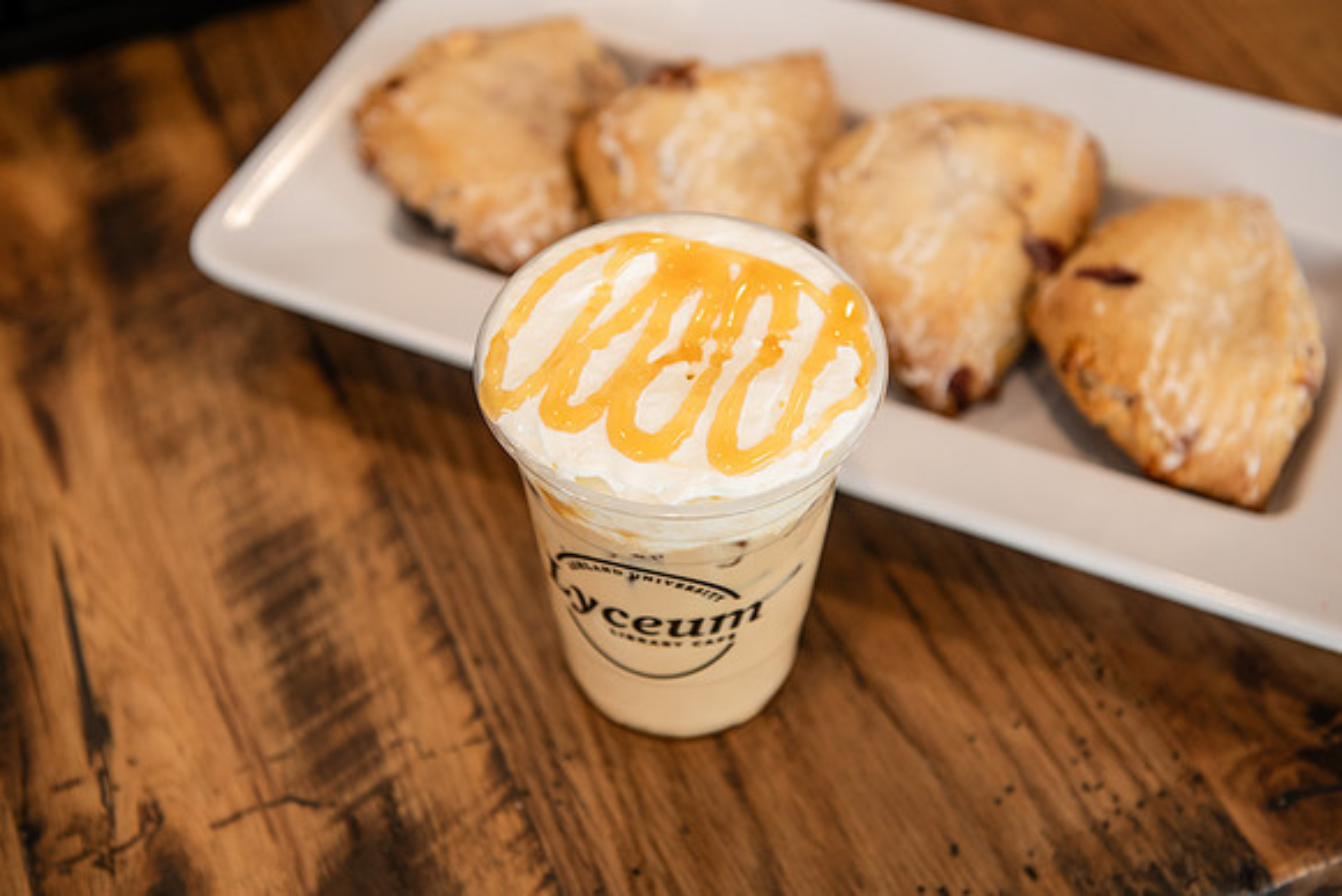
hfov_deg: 35.6
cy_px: 448
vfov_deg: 24.2
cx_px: 671
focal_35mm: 56
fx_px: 2088
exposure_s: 1/200
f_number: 3.5
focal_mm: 56
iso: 500
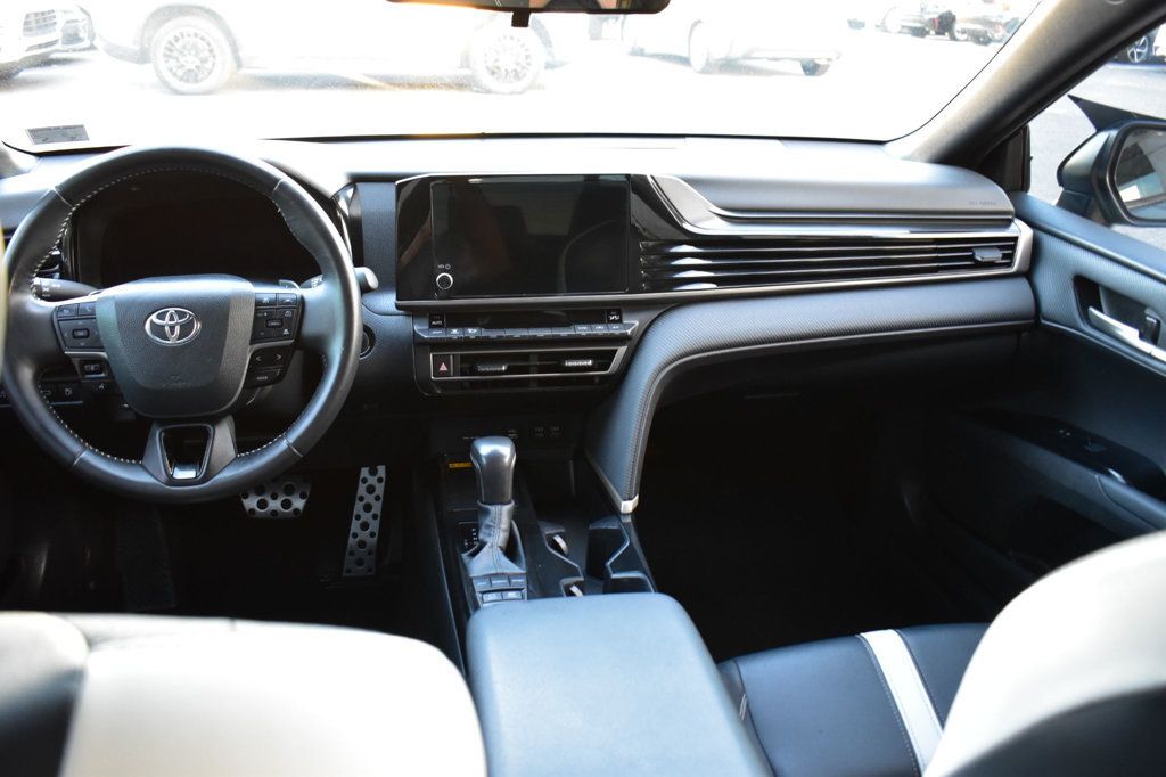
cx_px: 583
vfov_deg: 43.6
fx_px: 971
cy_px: 388
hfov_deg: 61.9
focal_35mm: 30
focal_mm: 20
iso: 1600
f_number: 5
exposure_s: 1/15
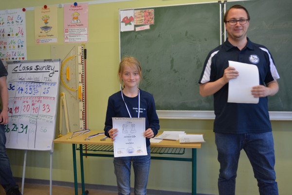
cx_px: 146
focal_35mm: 38
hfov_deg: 51.3
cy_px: 98
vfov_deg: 35.5
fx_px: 304
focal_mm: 25
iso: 400
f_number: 4.5
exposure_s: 1/80
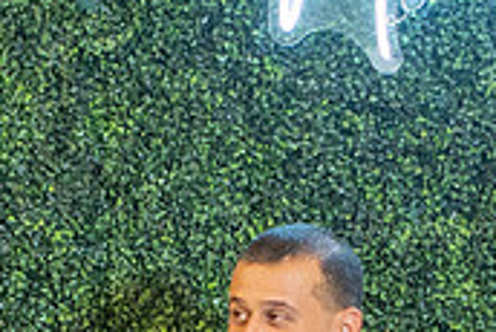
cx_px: 2
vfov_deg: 4.7
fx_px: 3999
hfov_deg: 7.1
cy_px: 271
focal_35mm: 290
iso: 800
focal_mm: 32
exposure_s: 1/100
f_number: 2.8
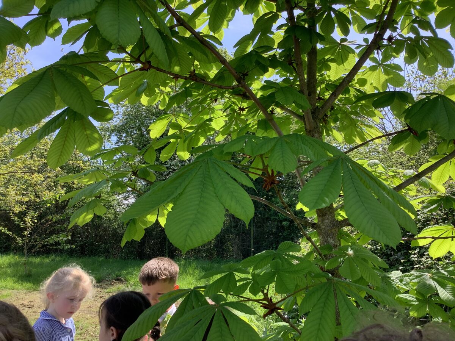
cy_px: 170
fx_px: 407
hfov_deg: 58.4
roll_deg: +1.6
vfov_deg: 45.4
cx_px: 228
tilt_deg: +7.6
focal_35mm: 31
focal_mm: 3.3
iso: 25
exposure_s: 1/369
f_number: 2.4
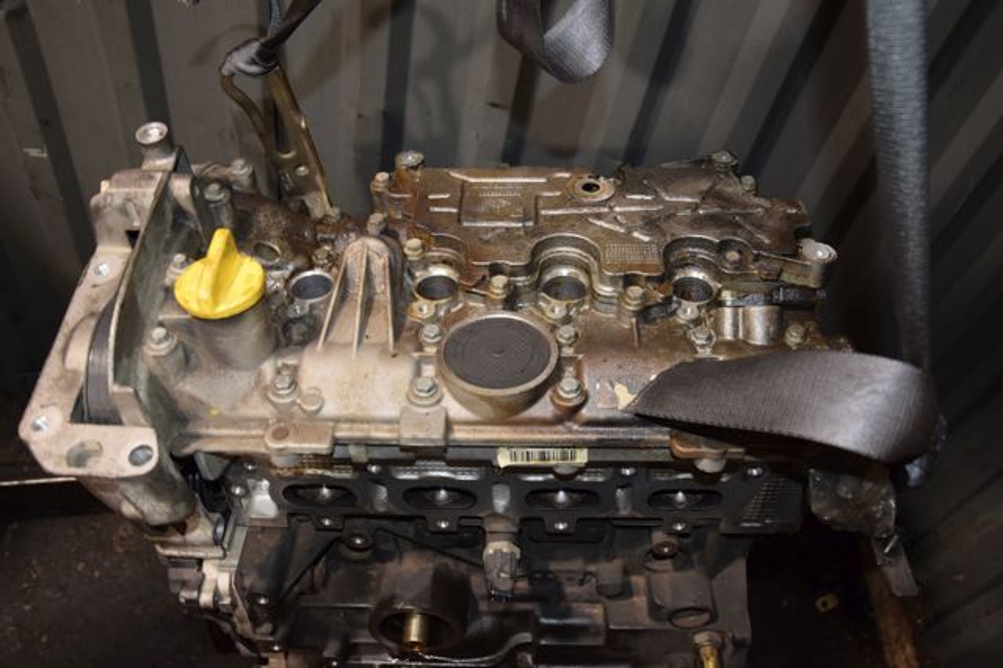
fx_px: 877
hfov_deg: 59.5
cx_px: 502
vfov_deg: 41.7
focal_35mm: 32
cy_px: 334
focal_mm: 21
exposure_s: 1/60
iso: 800
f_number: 5
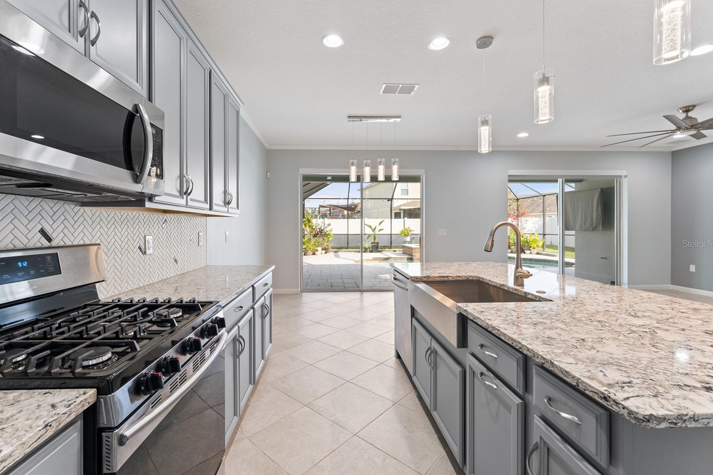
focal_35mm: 15
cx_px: 343
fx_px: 297
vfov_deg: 77.3
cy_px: 243
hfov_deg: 100.4
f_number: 8
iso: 200
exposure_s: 1/4
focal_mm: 14
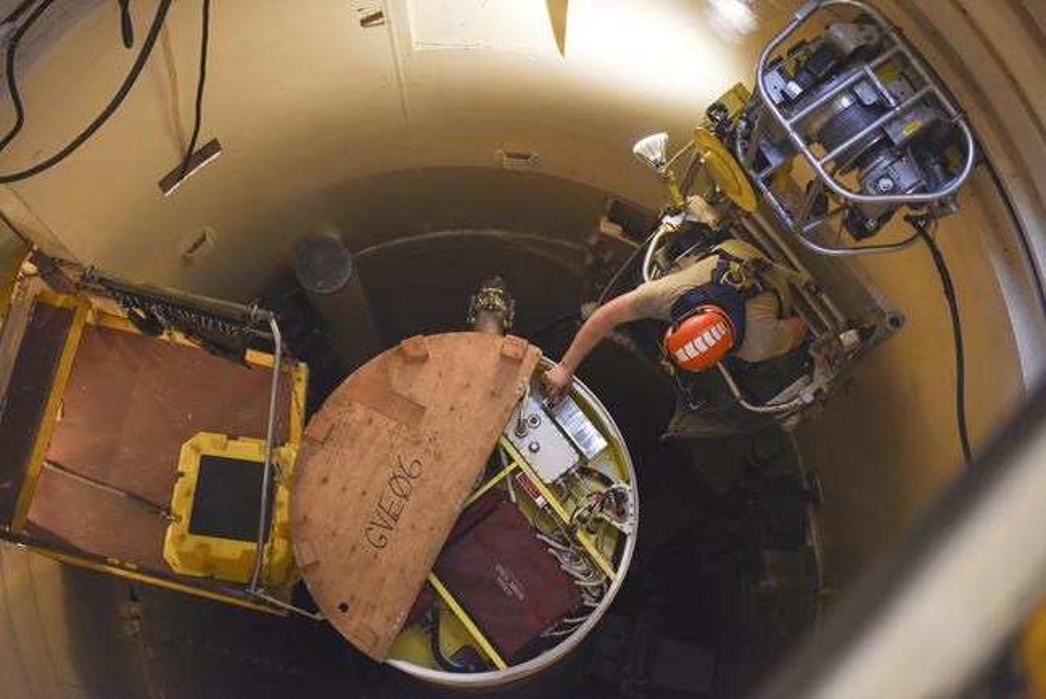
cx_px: 523
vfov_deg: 19.5
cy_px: 350
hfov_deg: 28.8
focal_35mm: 70
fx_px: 2035
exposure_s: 1/250
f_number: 2.8
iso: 2000
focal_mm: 70
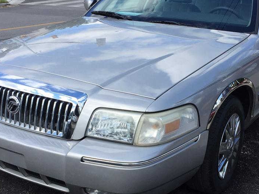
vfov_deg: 27.5
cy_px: 103
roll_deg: -0.5
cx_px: 138
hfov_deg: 36.2
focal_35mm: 53
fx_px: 397
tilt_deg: -19.5
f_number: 2.2
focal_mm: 4.15
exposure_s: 1/1041
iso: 32
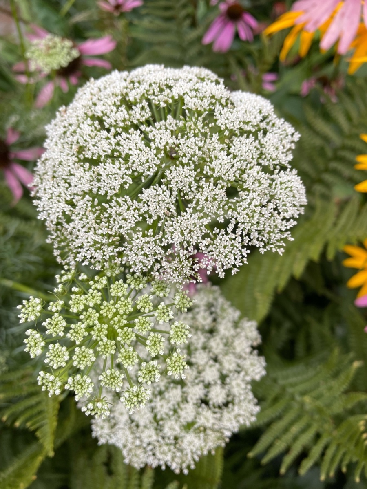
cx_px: 184
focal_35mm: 26
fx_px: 368
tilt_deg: -53.6
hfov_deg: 53.1
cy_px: 244
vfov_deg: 67.3
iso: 40
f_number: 1.6
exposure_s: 1/121
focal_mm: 4.2
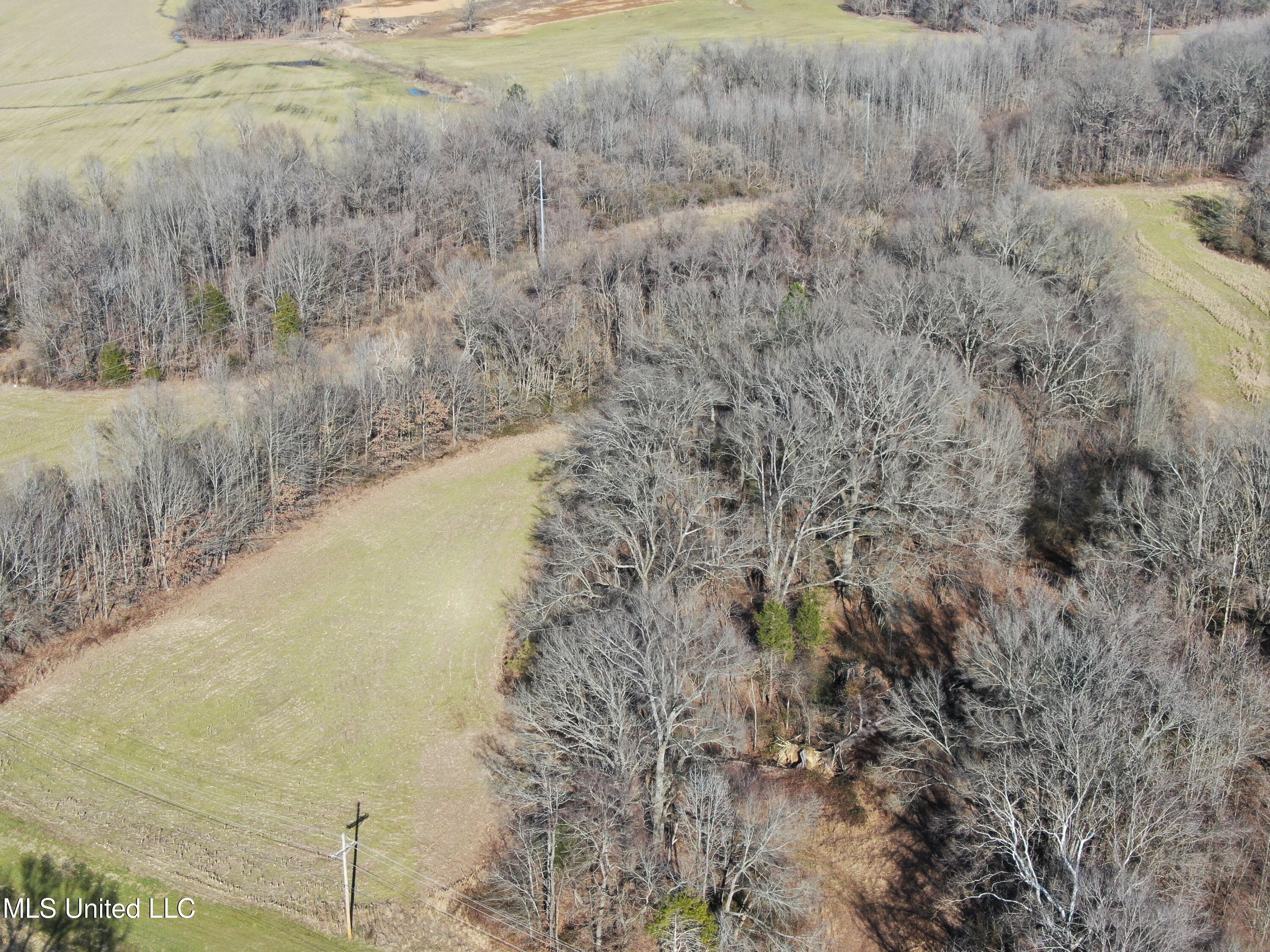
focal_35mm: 48
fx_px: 1761
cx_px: 635
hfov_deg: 39.7
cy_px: 476
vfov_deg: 30.3
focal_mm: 8.6
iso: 100
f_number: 3.8
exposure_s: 1/400
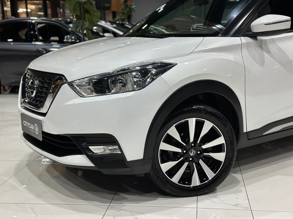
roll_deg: +1.3
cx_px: 146
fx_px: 406
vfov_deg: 30.3
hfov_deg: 39.7
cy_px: 110
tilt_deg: -11.4
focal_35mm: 48
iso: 125
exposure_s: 1/120
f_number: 1.78
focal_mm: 6.86
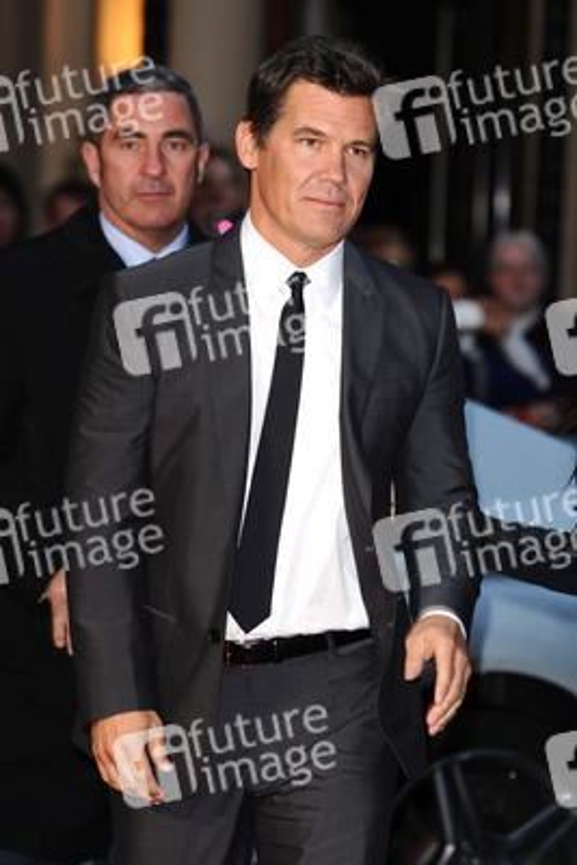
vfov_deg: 10.2
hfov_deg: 6.8
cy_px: 432
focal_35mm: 202
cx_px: 288
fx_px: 4864
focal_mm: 135
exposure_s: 1/200
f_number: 4
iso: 320
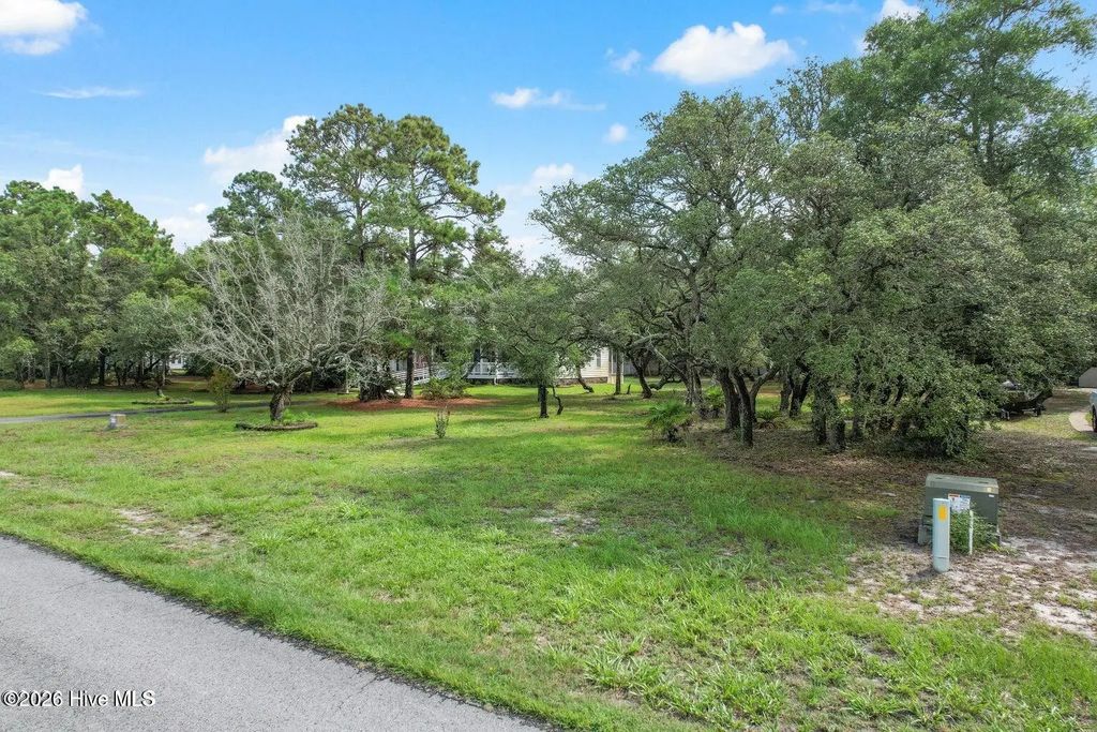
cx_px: 548
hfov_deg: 78.6
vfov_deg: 57.2
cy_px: 366
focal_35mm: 22
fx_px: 670
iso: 110
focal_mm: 8.38
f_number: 2.8
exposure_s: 1/240
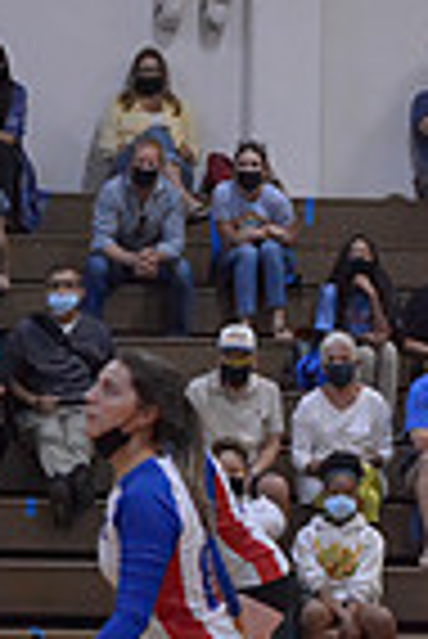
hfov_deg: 5.7
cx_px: -180
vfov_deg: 8.6
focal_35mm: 238
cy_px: 544
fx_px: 4234
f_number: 3.5
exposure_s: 1/640
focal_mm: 50
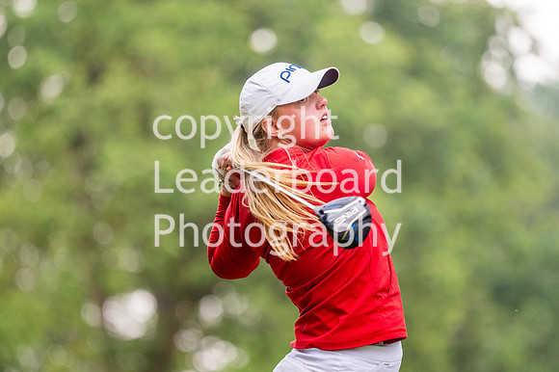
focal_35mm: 450
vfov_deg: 3.1
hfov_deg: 4.6
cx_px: 280
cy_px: 186
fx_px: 6983
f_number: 4
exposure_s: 1/1000
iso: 800
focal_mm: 300
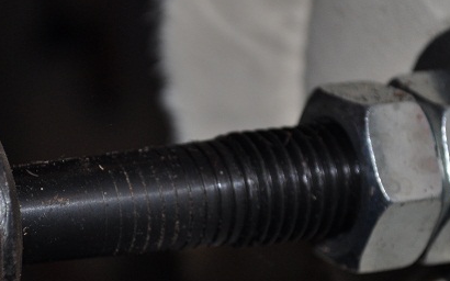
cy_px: 194
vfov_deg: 8.0
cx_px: 165
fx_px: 2011
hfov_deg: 12.8
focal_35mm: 164
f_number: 5.6
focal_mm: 55
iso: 500
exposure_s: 1/60
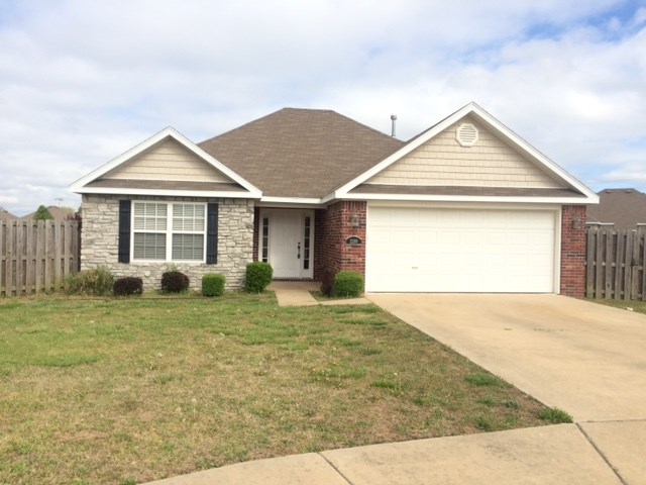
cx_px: 323
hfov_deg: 61.7
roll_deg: -0.4
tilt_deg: -0.7
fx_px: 541
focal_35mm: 29
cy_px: 242
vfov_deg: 48.2
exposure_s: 1/1414
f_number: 2.2
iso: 32
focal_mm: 4.15
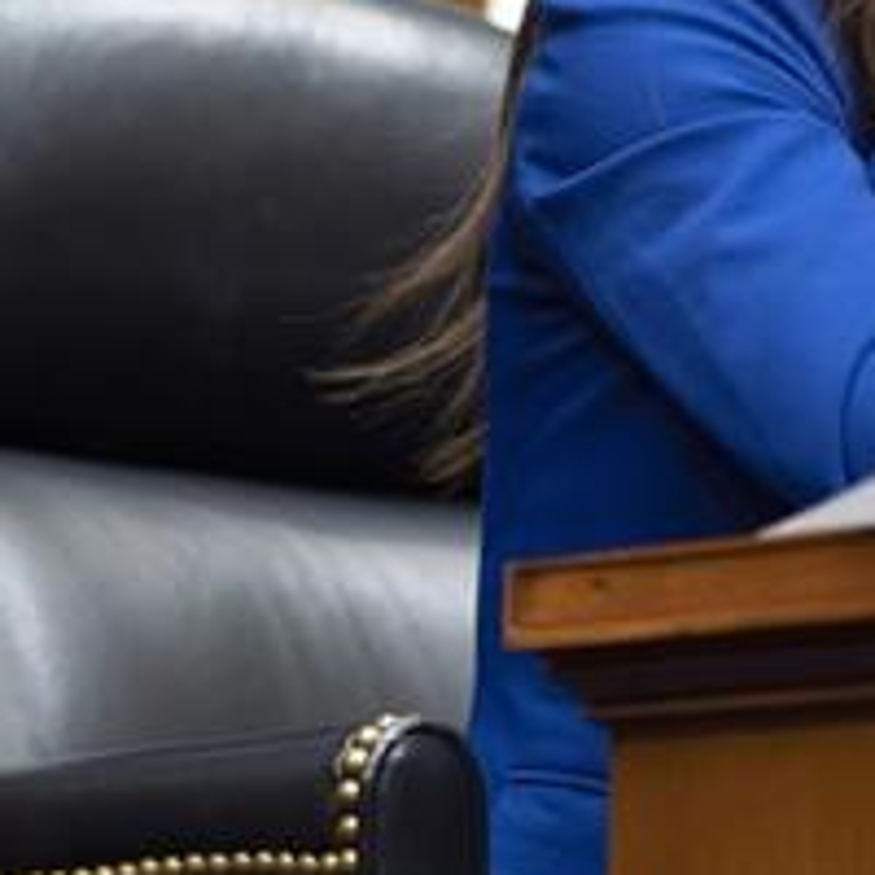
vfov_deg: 6.4
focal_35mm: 271
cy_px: 57
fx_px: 7750
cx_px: 1177
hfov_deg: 6.4
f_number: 2.8
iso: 2500
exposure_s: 1/400
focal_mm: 98
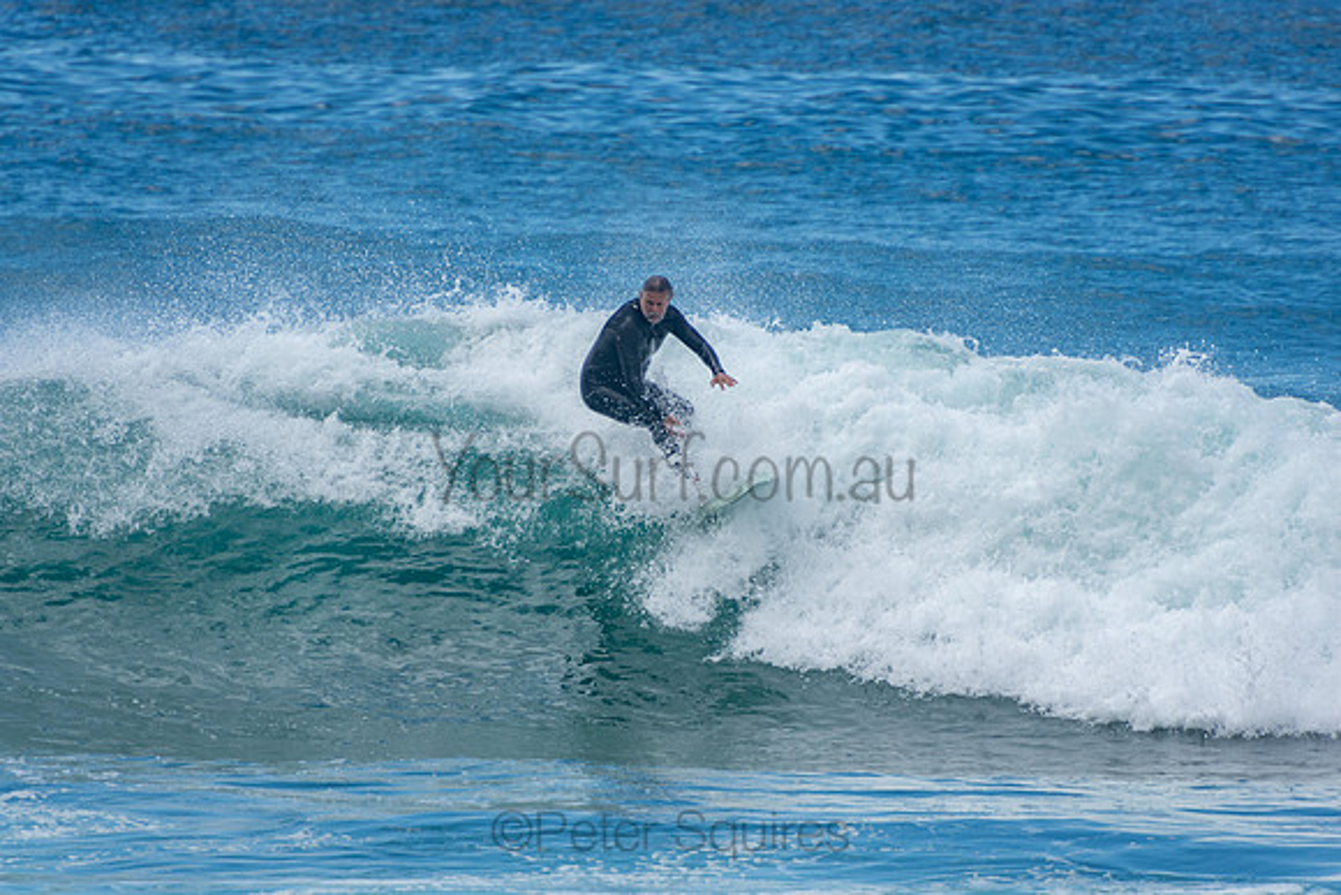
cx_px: 670
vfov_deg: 2.3
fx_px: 22354
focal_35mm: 600
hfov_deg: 3.4
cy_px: 448
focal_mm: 400
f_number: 5.6
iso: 220
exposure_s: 1/1250
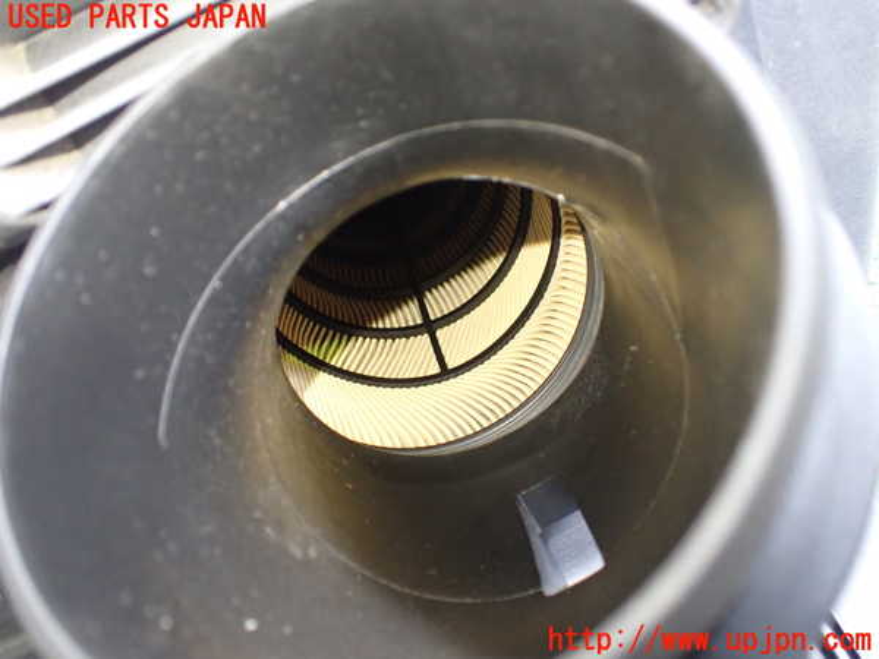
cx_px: 440
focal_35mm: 30
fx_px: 762
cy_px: 330
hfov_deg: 60.0
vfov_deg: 46.8
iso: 800
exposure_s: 1/30
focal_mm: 5.4
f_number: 2.3
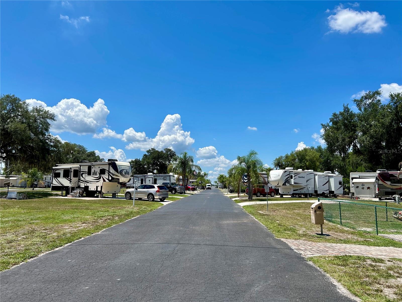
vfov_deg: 53.1
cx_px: 201
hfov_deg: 67.3
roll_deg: -0.3
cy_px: 151
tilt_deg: +6.4
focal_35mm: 26
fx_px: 302
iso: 50
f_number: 1.5
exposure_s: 1/5319
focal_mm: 5.7
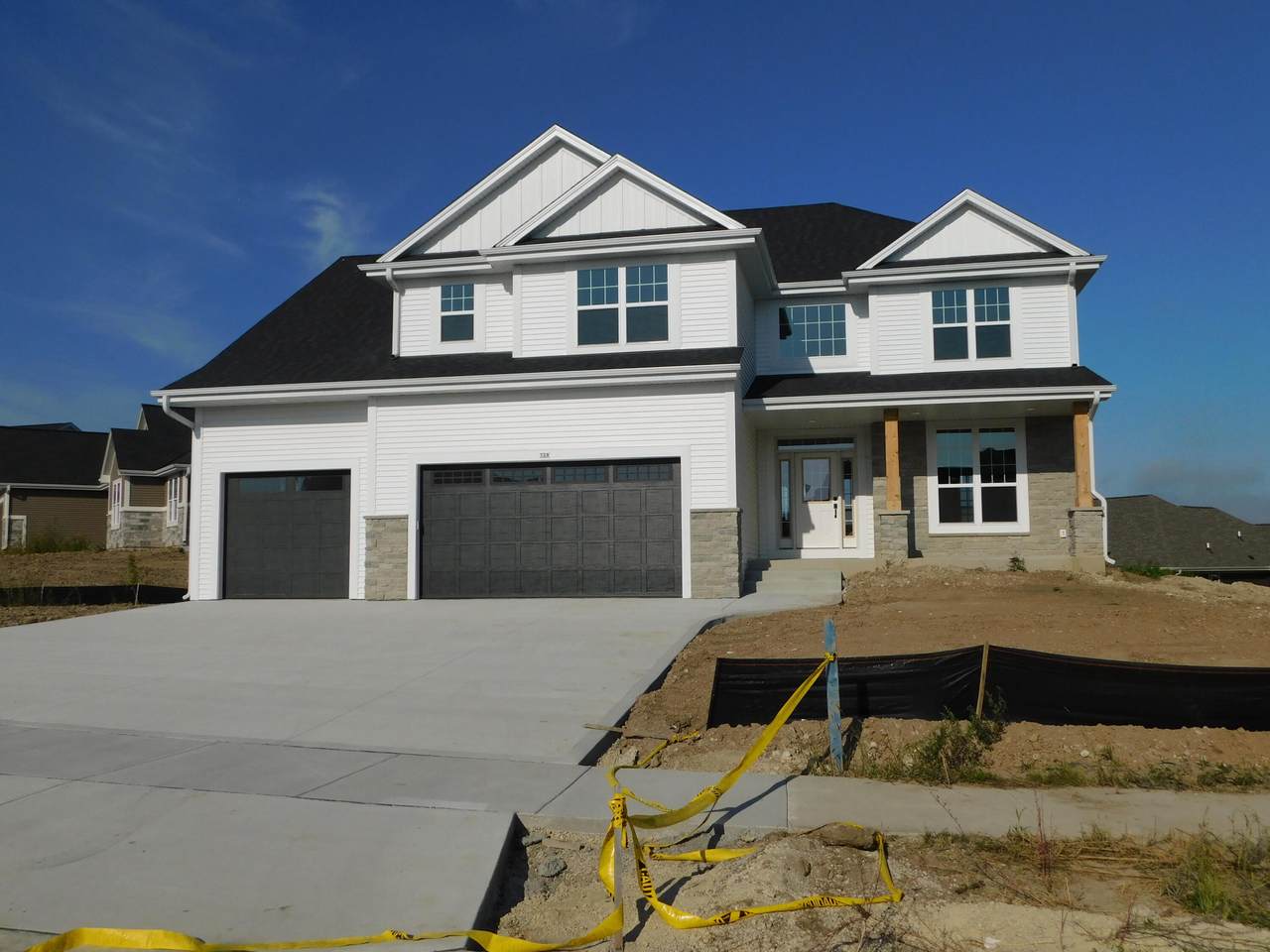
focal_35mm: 30
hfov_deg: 60.0
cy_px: 476
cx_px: 635
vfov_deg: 46.8
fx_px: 1101
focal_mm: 5.3
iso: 125
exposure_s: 1/1250
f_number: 6.4
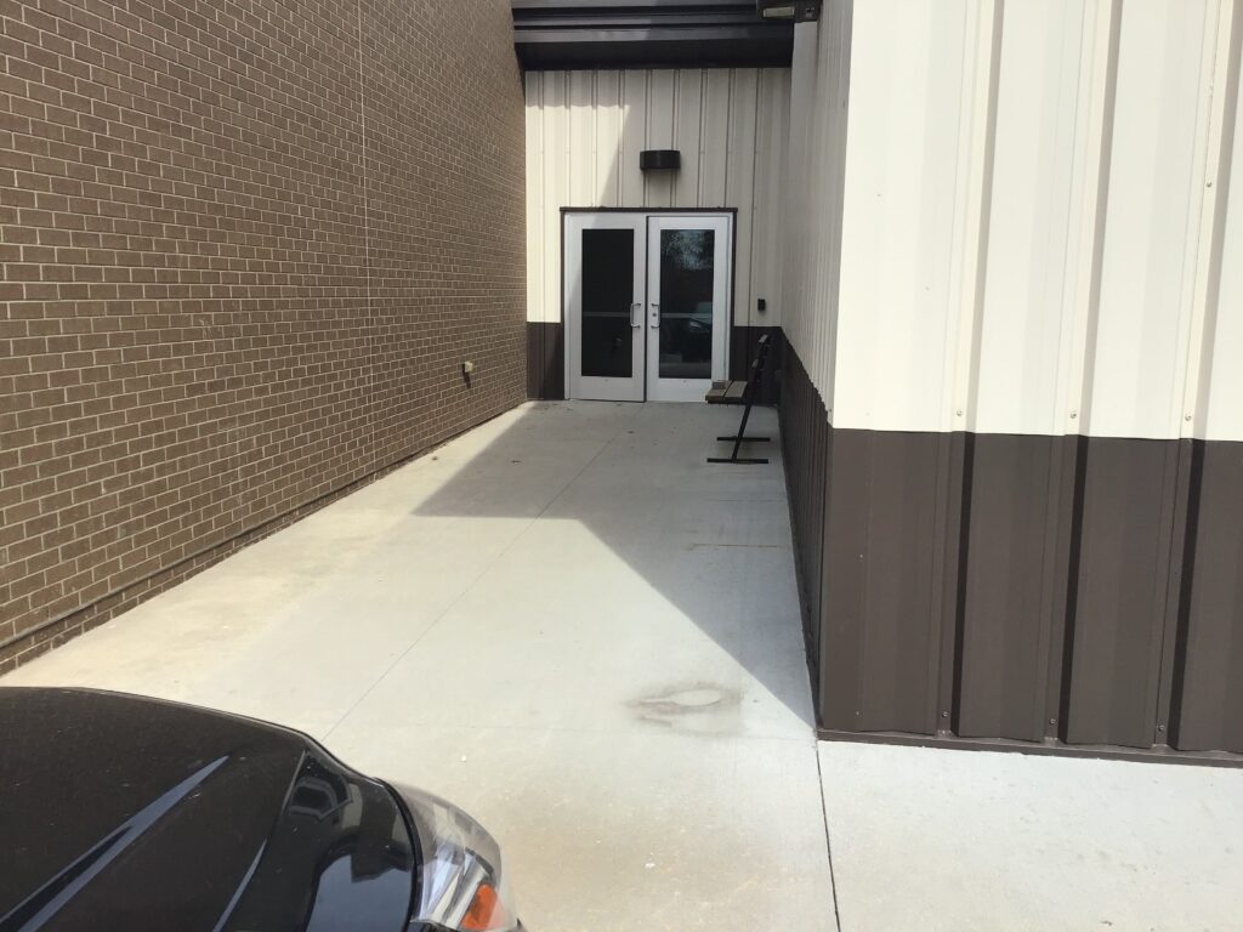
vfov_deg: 45.4
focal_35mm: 31
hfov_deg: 58.4
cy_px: 466
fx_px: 1113
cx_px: 622
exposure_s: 1/1235
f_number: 2.4
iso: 25
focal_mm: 3.3
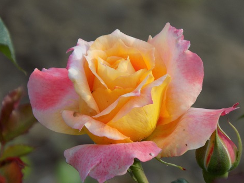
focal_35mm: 600
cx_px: 124
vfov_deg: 2.5
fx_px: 4229
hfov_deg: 3.3
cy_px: 91
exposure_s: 1/125
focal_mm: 104
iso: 80
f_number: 5.9
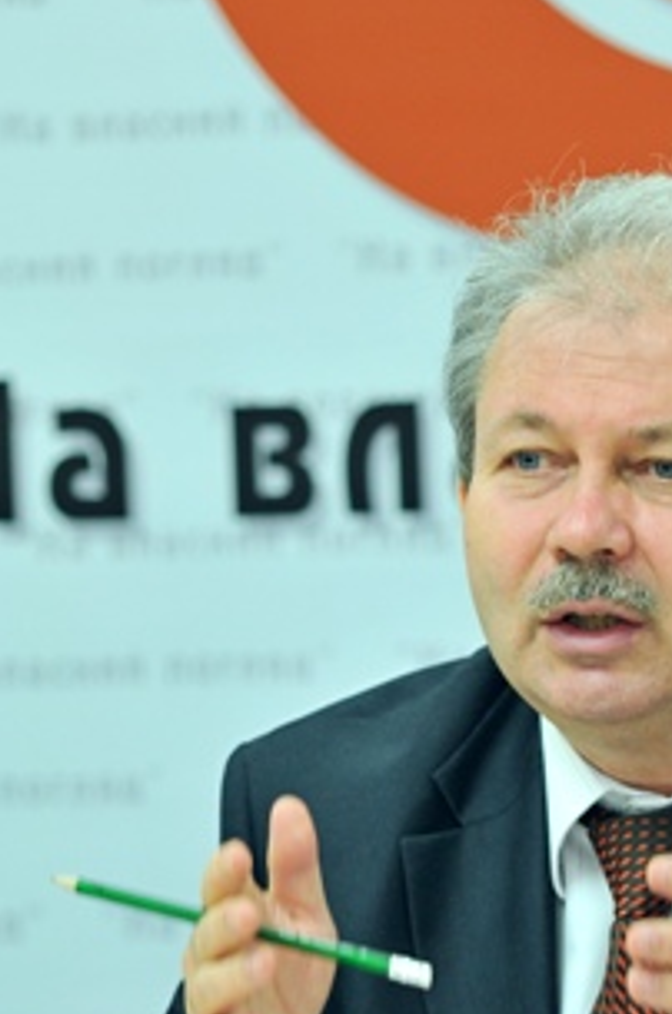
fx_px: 9338
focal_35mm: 332
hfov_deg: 4.1
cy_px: 675
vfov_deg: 6.2
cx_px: 652
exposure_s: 1/80
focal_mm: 112
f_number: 2.8
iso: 400
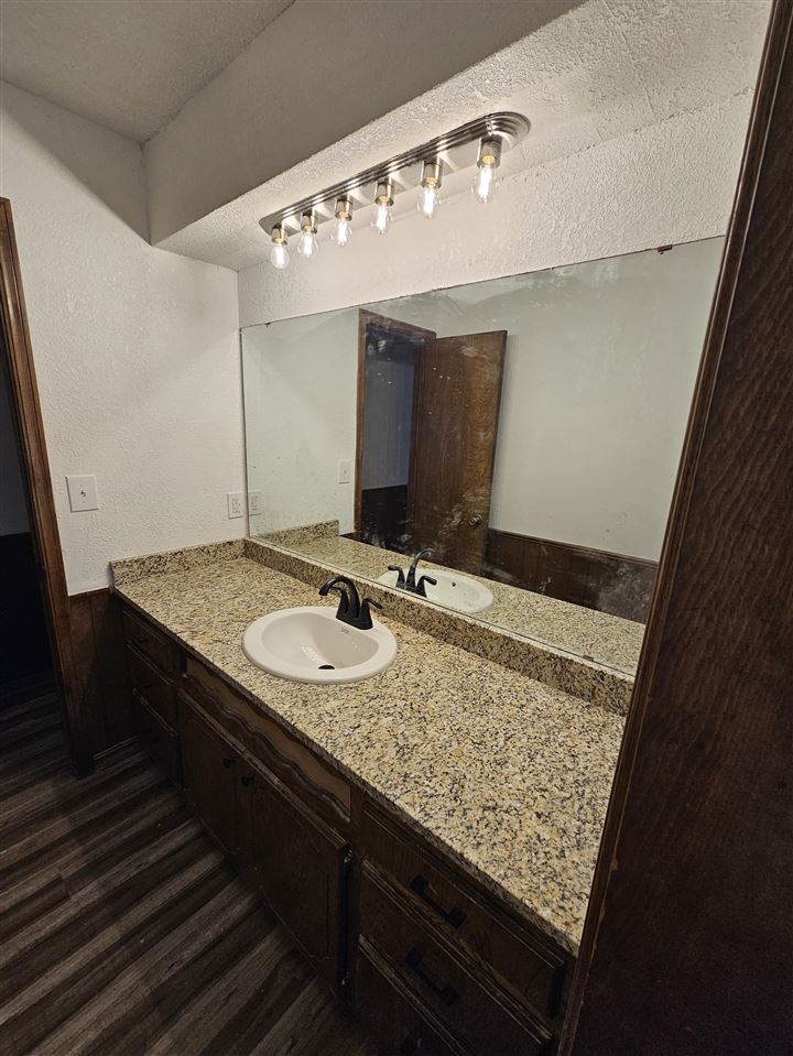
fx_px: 397
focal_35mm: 13
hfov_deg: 90.0
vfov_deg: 106.2
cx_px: 396
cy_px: 528
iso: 50
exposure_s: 1/120
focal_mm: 2.2
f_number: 2.2
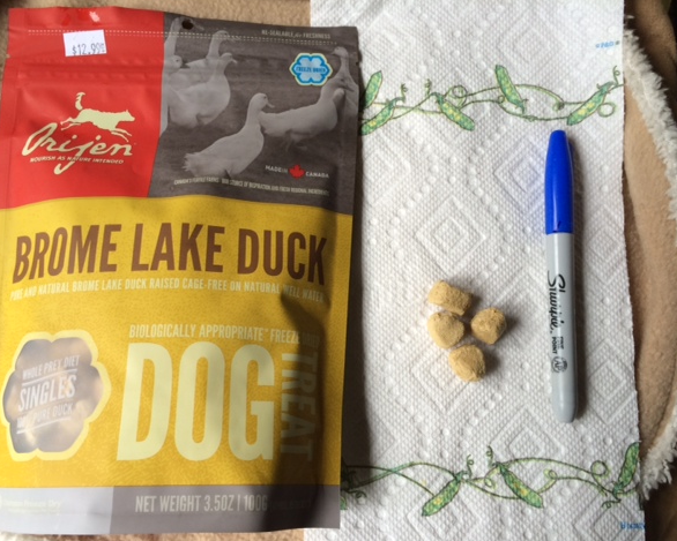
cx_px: 319
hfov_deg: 55.6
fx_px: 641
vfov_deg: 45.8
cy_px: 276
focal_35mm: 32
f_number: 2.2
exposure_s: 1/30
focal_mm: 4.12
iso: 40
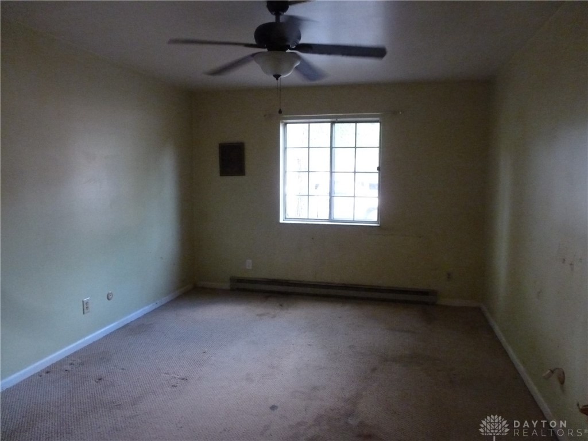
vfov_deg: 56.8
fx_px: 408
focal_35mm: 24
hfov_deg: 71.6
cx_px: 294
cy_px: 220
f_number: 3.3
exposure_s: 1/40
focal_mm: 4.3
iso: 800
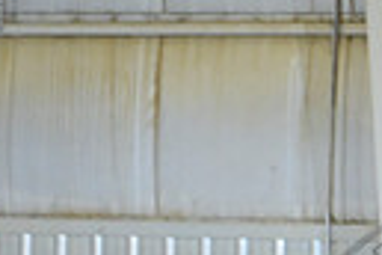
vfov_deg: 1.5
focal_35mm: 901
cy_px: 503
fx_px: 9560
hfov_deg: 2.3
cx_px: 577
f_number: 6.3
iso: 5000
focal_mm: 200
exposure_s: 1/200
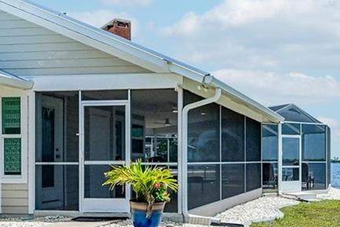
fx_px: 491
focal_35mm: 52
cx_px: 283
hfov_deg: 36.6
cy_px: 156
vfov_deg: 25.8
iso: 400
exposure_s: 1/2000
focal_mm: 14
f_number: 8
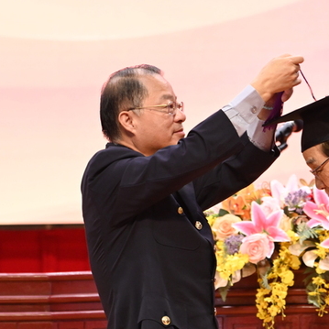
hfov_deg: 3.2
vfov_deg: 3.2
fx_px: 5850
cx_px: 313
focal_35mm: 544
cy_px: 265
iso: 2000
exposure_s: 1/125
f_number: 5.6
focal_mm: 230
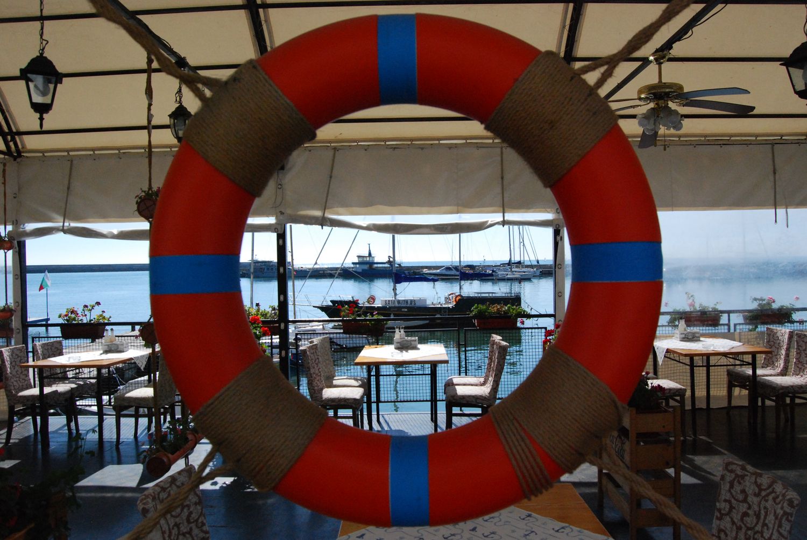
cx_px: 404
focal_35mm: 27
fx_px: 606
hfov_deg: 67.3
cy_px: 270
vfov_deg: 48.0
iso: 1250
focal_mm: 18
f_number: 9
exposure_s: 1/4000
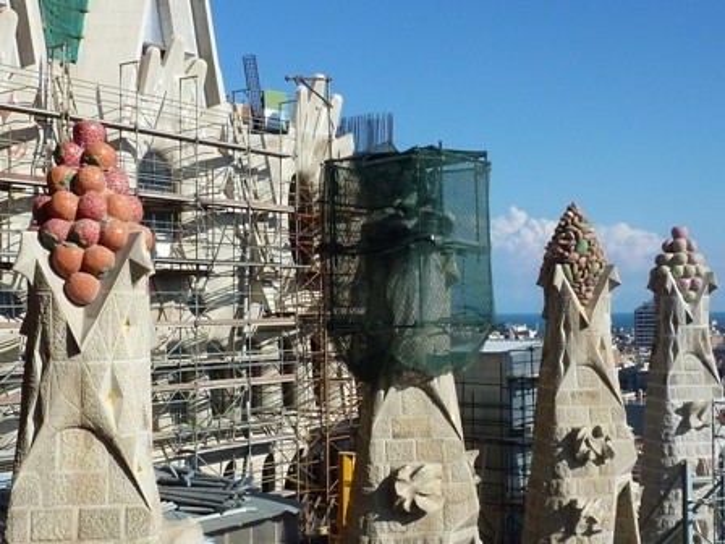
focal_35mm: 48
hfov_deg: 39.7
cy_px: 272
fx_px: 1005
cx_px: 362
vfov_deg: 30.3
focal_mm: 4.4
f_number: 5.6
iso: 80
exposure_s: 1/400
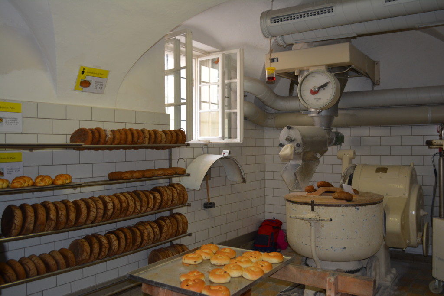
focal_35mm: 33
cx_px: 222
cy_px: 148
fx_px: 407
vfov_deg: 40.0
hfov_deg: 57.2
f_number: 3.8
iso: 450
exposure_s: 1/60
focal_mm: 22
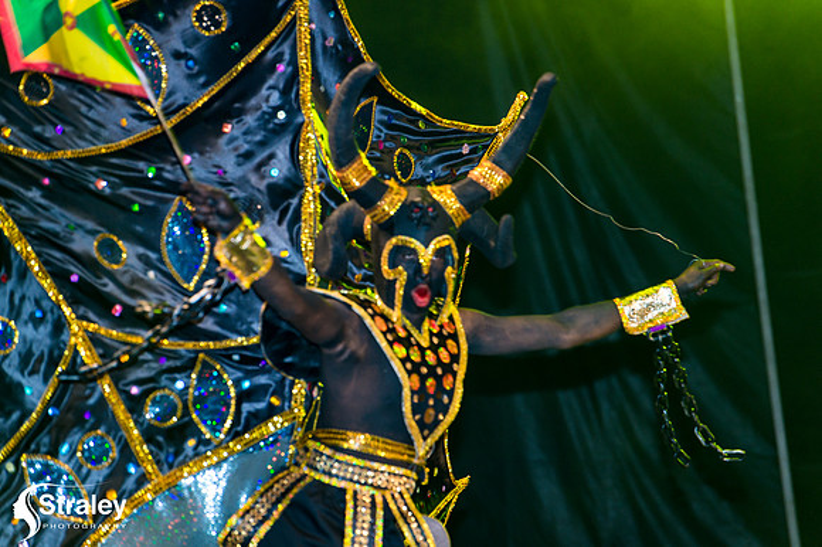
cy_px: 274
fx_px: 4564
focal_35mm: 200
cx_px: 411
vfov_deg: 6.9
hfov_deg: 10.3
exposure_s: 1/250
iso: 2000
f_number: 5.6
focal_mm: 200
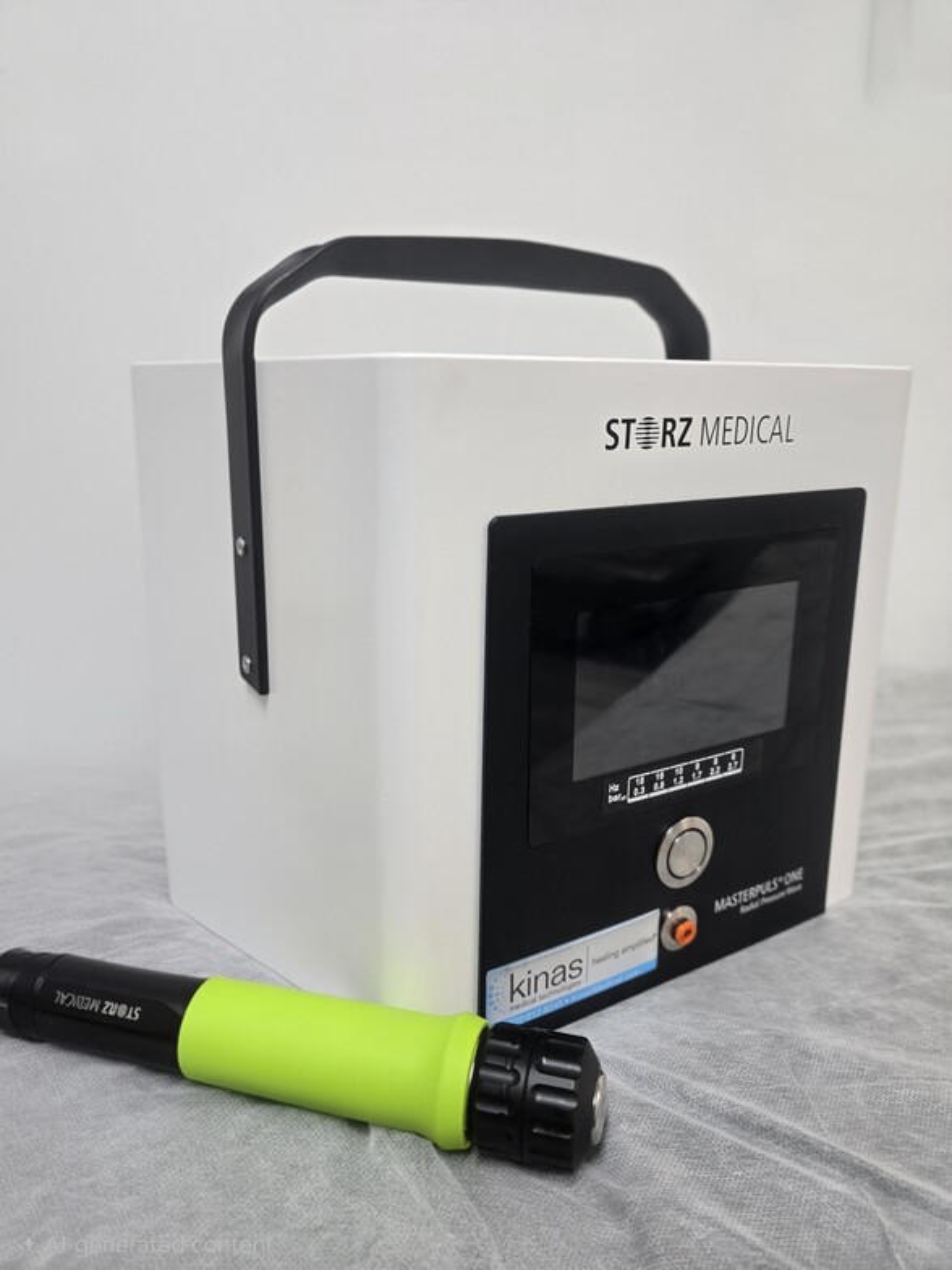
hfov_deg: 58.9
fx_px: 843
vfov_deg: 73.9
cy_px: 635
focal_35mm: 23
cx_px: 476
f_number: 1.7
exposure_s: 1/120
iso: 200
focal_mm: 6.3
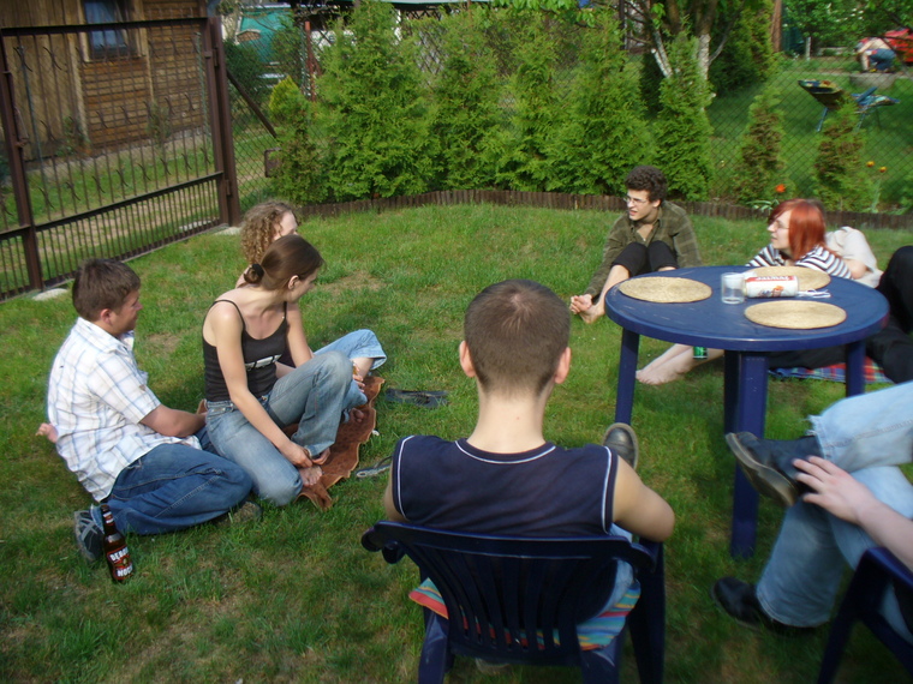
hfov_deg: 50.1
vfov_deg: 38.7
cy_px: 342
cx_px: 456
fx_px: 976
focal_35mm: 37
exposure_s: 1/320
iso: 64
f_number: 2.8
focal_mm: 6.1
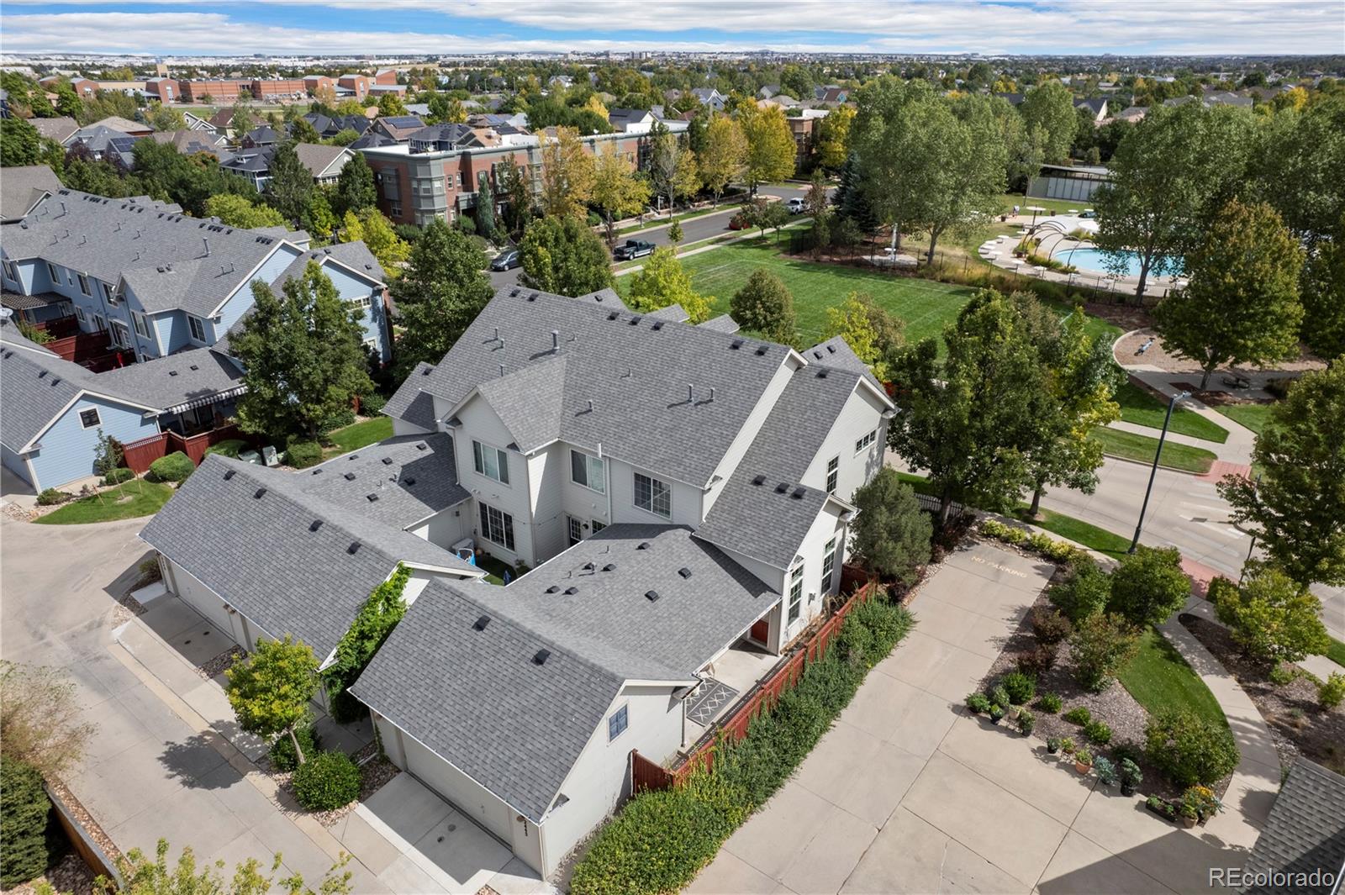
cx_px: 672
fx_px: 821
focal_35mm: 22
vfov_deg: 57.2
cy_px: 448
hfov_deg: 78.6
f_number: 2.8
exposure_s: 1/2500
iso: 120
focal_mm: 8.38
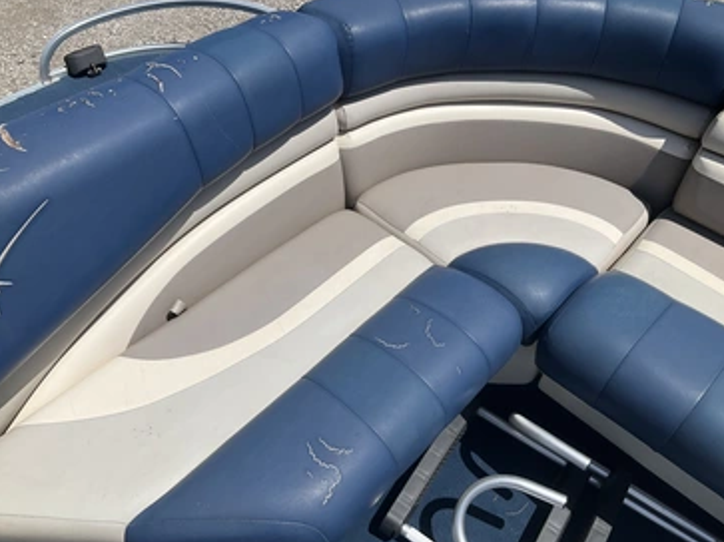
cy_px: 275
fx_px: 669
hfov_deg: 56.7
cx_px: 329
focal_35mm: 32
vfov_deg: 44.1
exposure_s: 1/3322
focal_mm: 3
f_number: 1.8
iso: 25
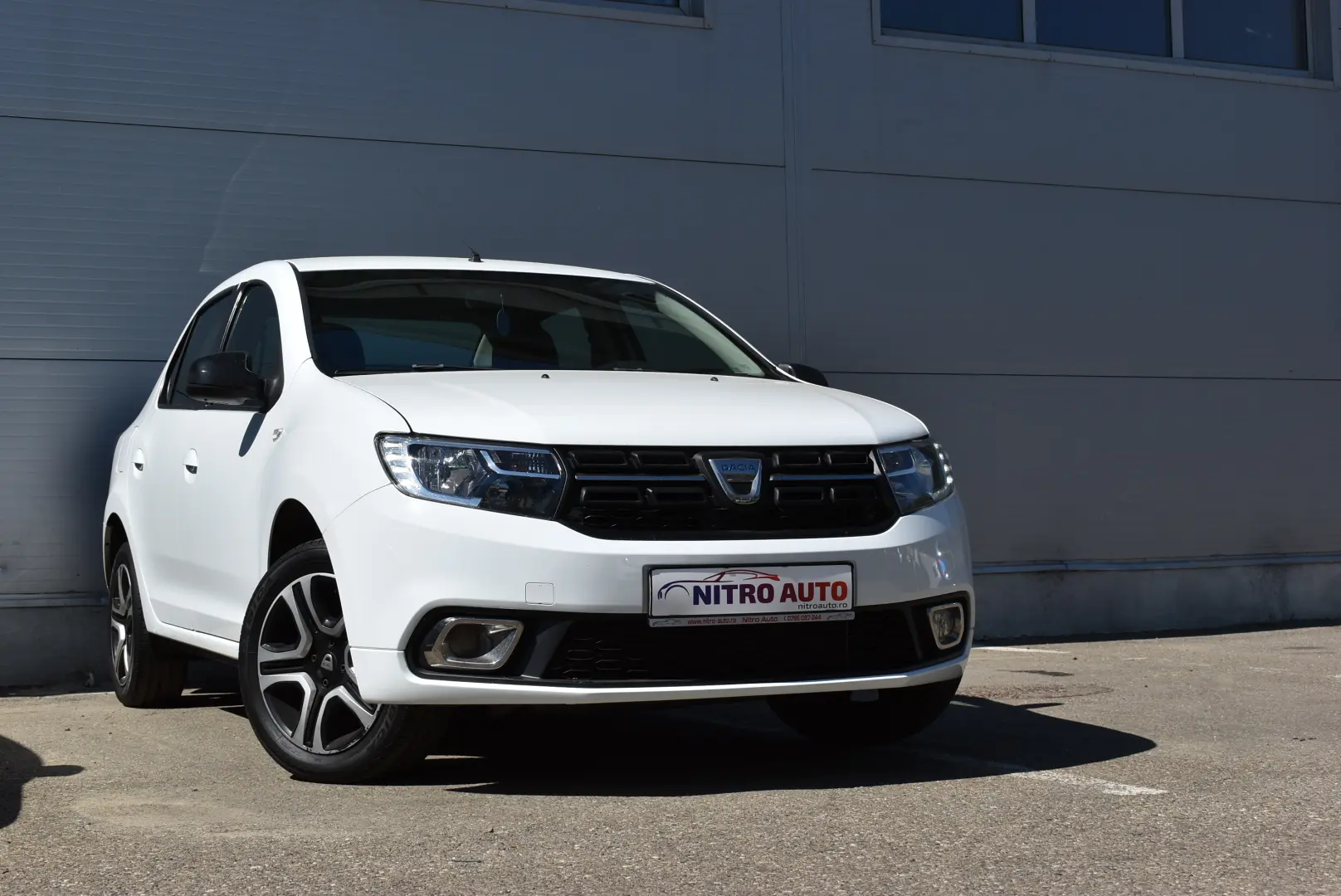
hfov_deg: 36.8
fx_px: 2013
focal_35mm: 54
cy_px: 448
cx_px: 670
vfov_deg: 25.1
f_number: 10
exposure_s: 1/400
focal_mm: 36
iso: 100
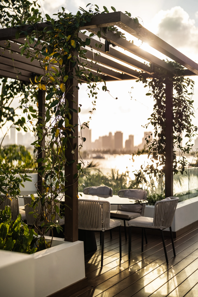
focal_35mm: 50
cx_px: 99
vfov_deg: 39.6
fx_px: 412
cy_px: 148
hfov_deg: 27.0
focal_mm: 50
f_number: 1.2
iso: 100
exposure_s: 1/8000
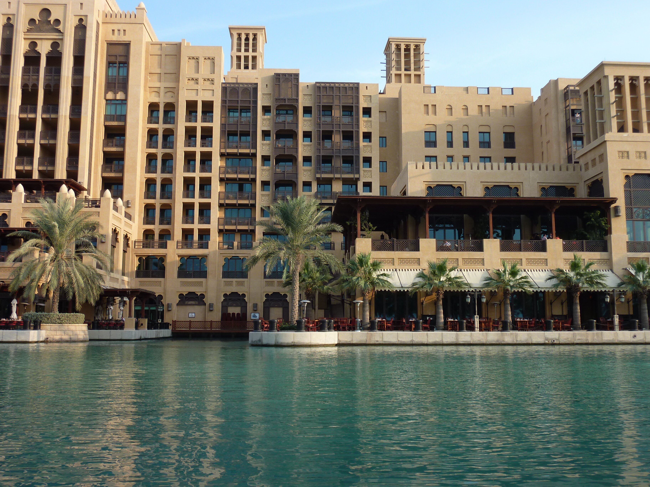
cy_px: 244
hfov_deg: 52.6
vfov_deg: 40.7
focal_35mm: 35
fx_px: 657
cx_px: 325
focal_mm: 5.7
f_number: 4
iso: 80
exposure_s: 1/250
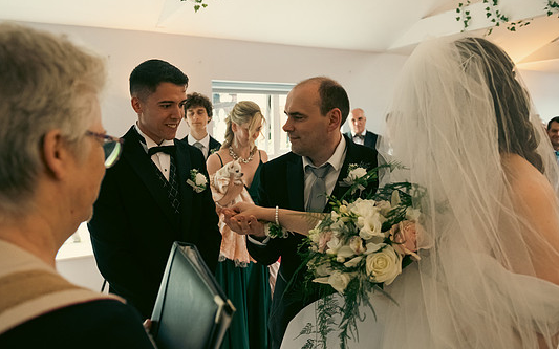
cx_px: 261
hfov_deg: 66.4
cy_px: 191
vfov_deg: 44.5
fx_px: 427
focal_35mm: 28
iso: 1000
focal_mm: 24
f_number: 3.5
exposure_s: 1/160
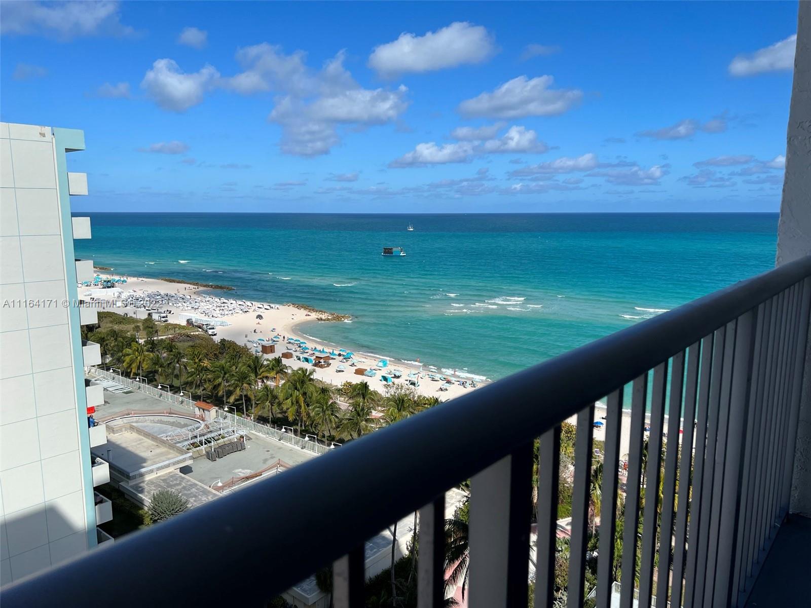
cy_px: 304
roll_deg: +0.0
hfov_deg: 67.3
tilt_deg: -8.8
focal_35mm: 26
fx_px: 609
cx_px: 406
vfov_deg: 53.1
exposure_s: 1/6579
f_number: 1.5
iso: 50
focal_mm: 5.7
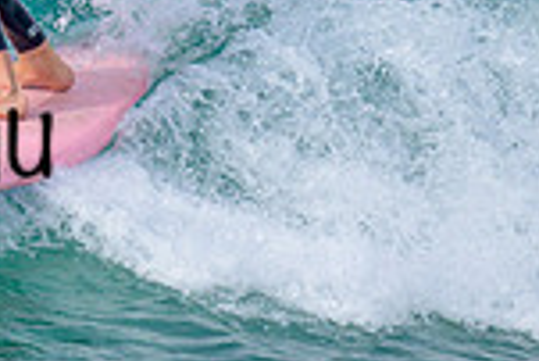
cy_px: 75
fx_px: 63197
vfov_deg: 0.3
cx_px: -615
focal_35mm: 4217
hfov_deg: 0.5
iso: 220
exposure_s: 1/1250
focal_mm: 800
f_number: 6.3
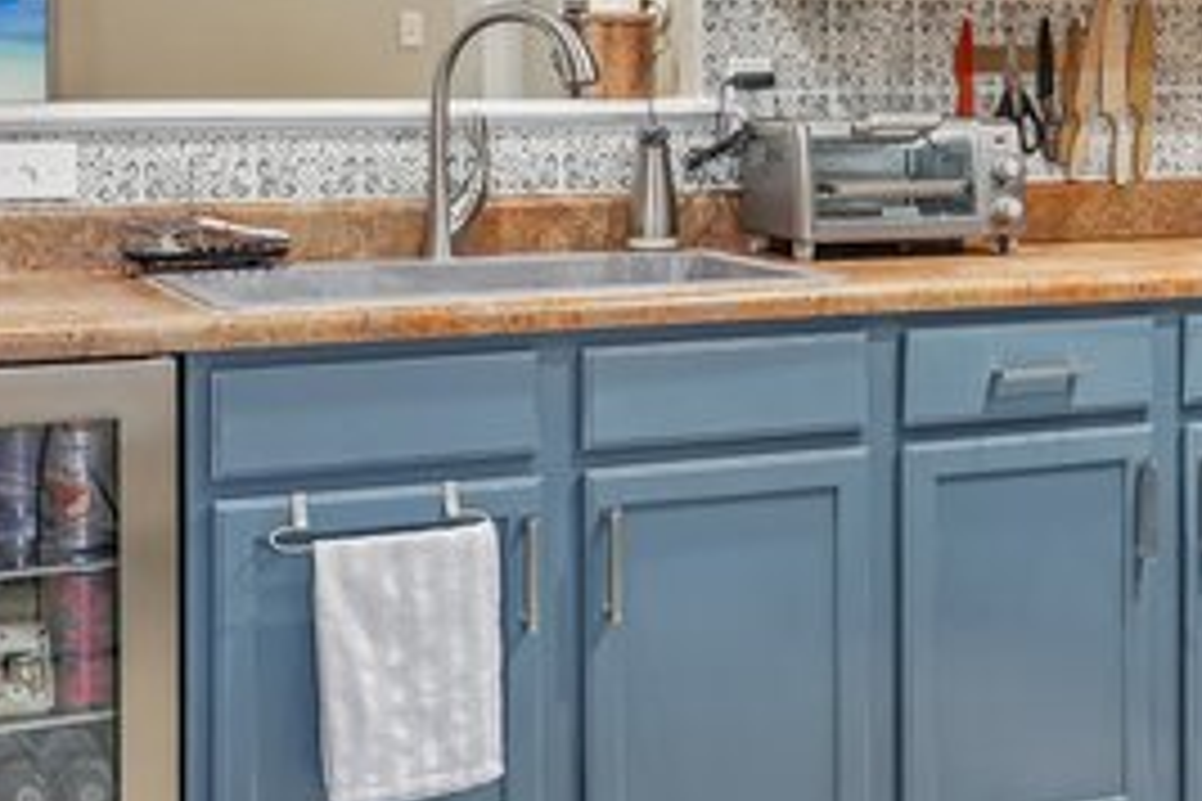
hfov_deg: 27.5
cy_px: 7
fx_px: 2404
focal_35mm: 72
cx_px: 954
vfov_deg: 18.5
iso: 400
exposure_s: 1/4
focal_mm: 30
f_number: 8
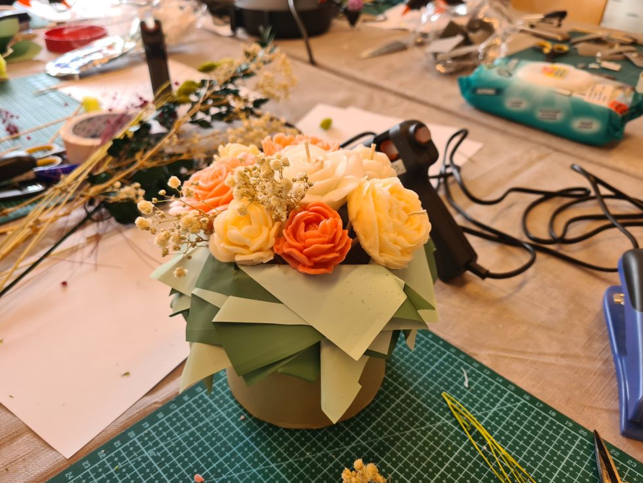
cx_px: 324
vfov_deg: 51.4
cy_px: 245
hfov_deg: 65.3
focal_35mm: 27
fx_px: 502
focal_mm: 5.4
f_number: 1.8
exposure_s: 1/50
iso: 64
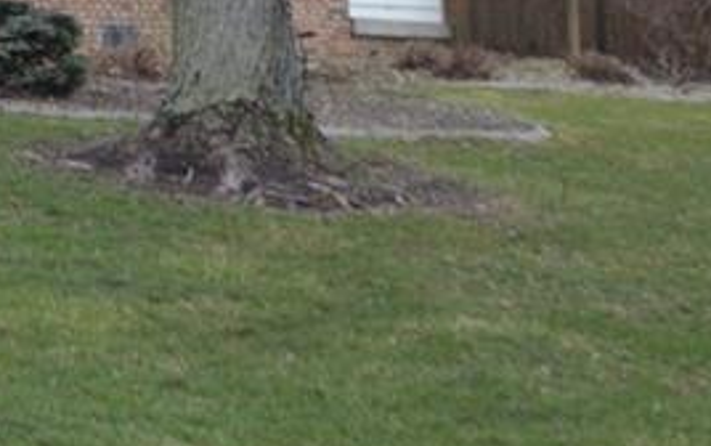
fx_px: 2715
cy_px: -401
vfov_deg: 8.9
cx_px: -414
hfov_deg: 13.8
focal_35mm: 140
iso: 400
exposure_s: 1/100
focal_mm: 24
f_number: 5
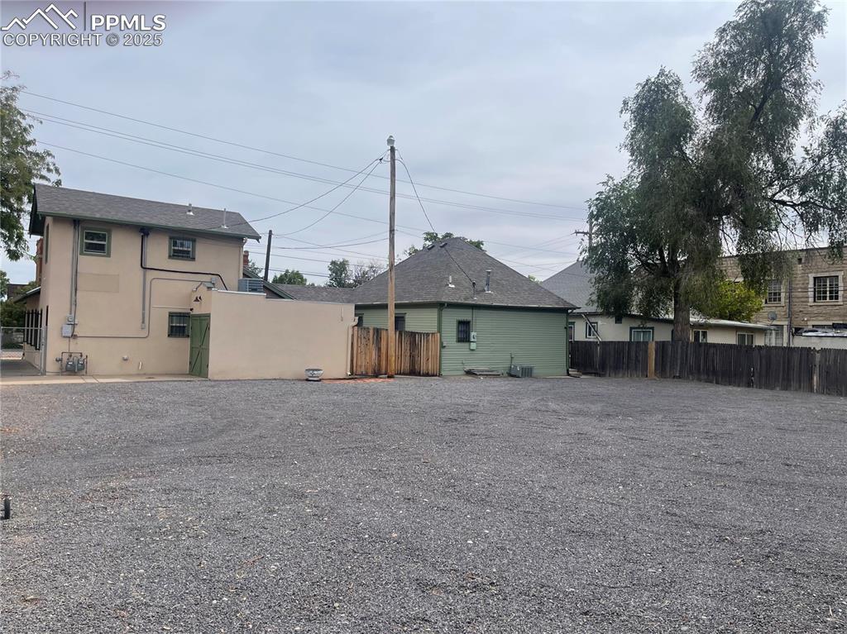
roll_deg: -2.0
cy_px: 317
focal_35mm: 25
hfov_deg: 69.4
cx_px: 424
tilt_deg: +1.0
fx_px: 611
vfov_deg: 54.8
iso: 32
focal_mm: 5.1
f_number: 1.6
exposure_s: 1/6250
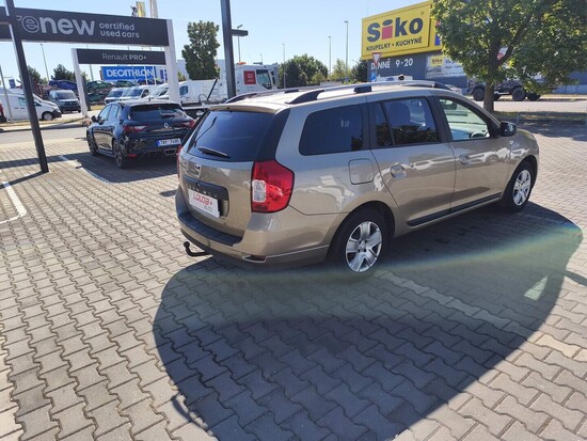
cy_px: 220
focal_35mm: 23
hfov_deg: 73.9
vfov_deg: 58.9
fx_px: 390
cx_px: 294
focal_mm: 6.14
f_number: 1.65
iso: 50
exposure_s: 1/865
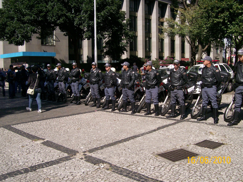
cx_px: 122
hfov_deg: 51.4
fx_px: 253
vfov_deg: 39.7
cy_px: 91
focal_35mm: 36
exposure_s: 1/584
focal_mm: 6
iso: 80
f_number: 4.8
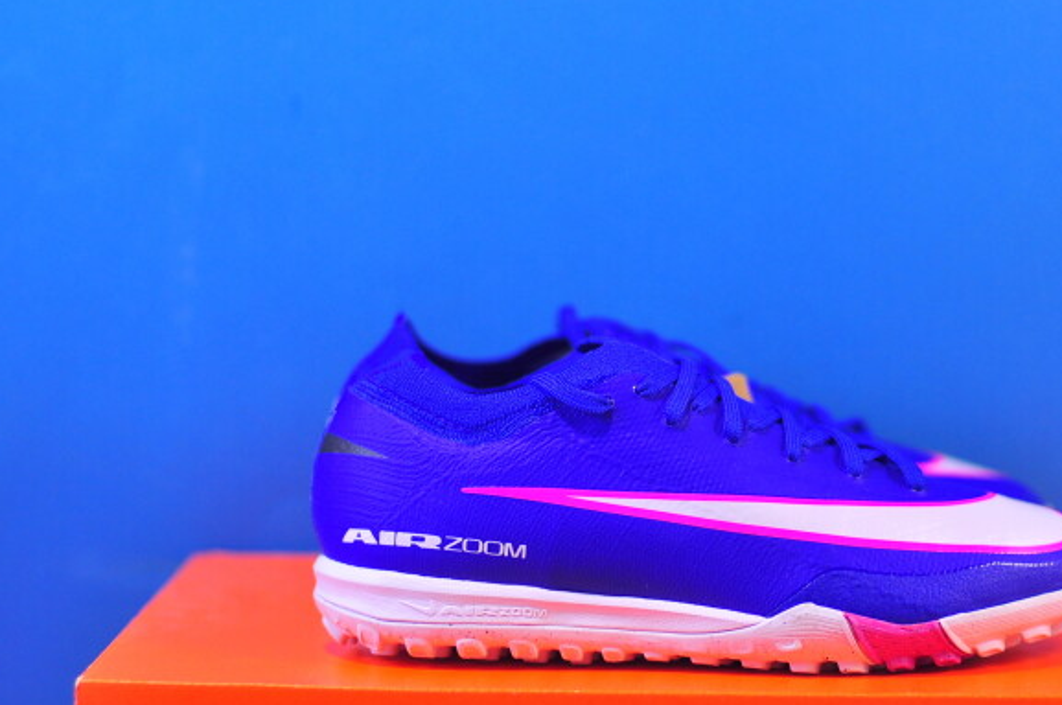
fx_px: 3064
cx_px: 677
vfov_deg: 13.1
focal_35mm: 104
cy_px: 273
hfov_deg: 19.6
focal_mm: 50
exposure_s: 1/320
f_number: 2
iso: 250
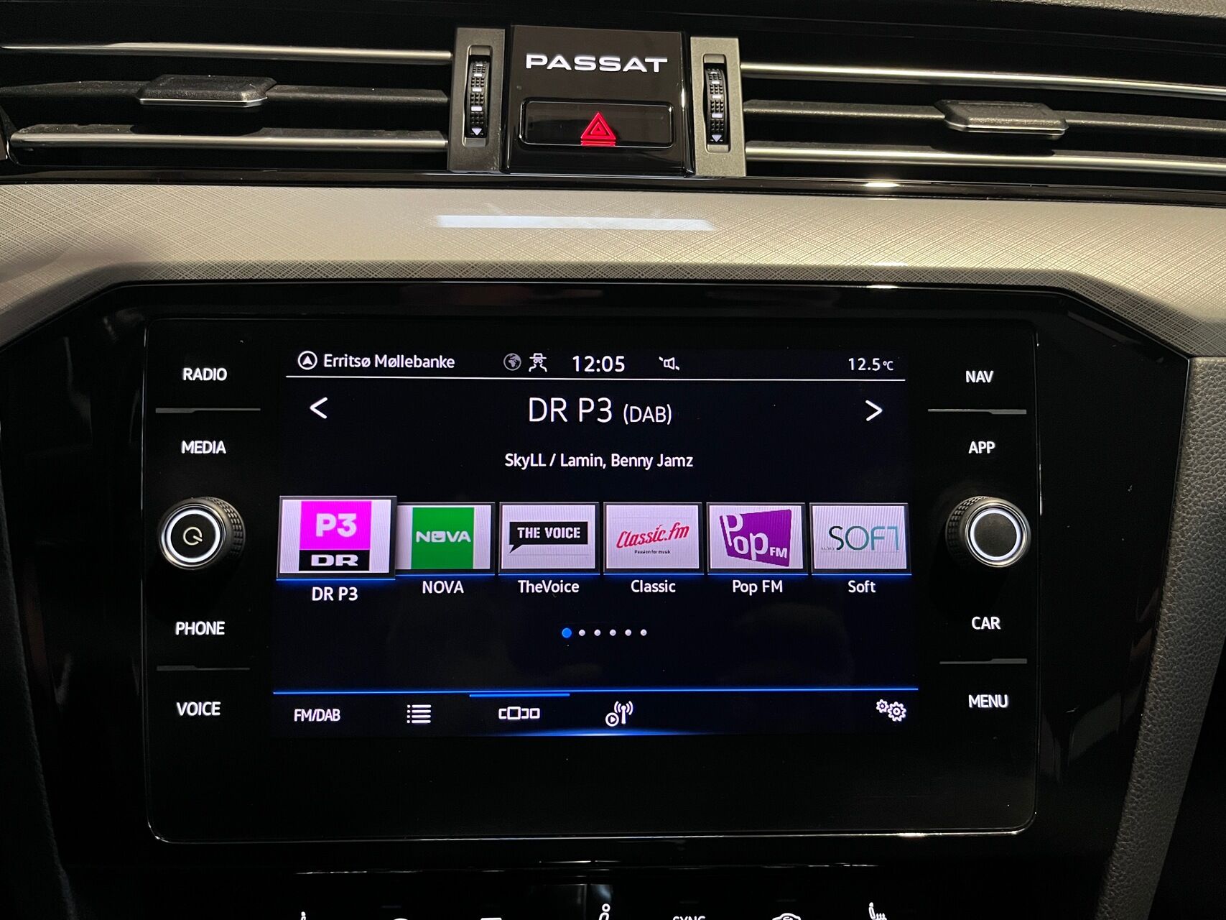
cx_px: 613
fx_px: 921
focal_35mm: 26
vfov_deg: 53.1
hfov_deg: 67.3
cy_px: 460
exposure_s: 1/33
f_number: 1.6
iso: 400
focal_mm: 5.1
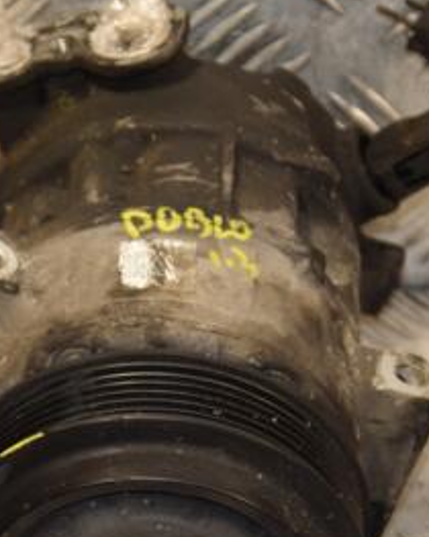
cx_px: 106
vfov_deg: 8.6
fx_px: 3575
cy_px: 386
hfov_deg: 6.9
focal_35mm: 225
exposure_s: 1/160
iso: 800
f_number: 5.3
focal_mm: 70
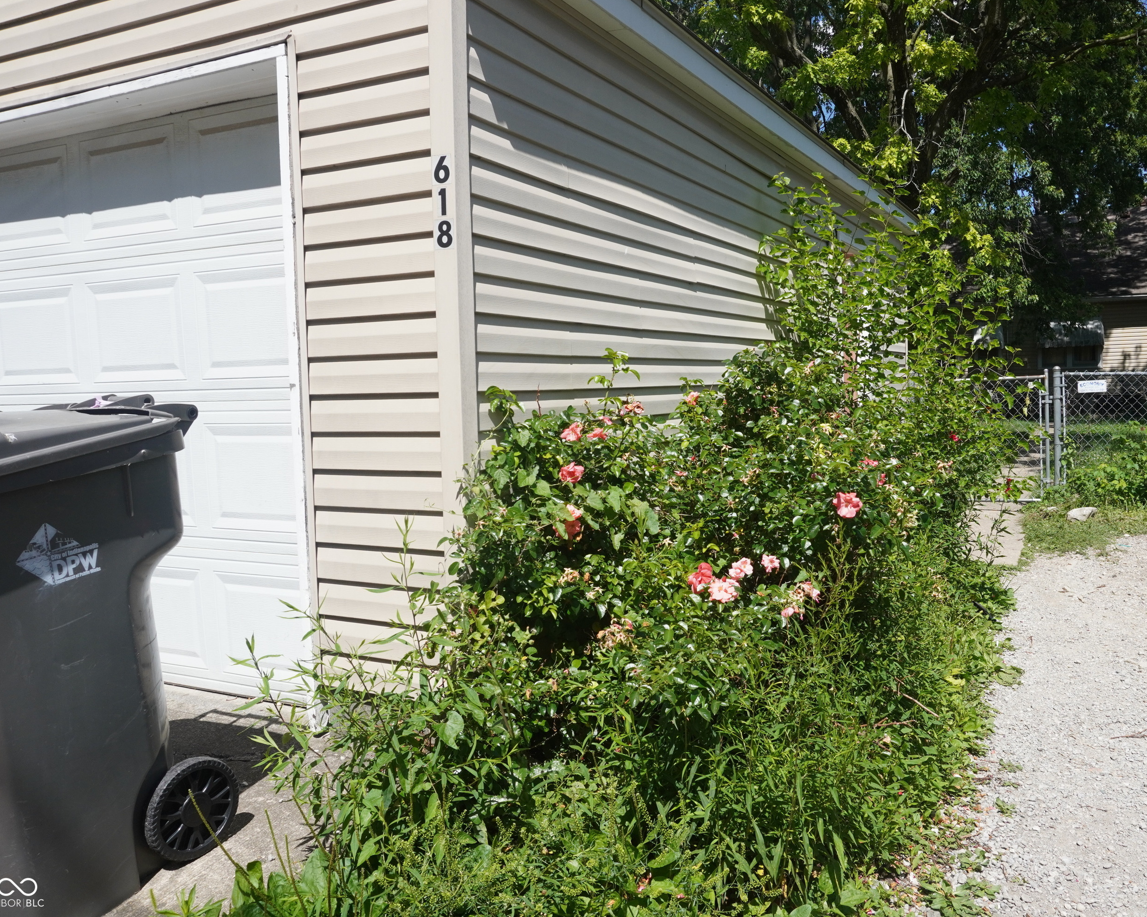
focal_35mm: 28
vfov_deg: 51.5
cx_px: 689
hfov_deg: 61.7
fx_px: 951
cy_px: 444
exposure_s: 1/640
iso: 320
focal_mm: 16
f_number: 8
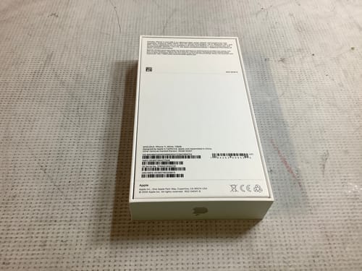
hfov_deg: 58.4
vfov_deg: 45.4
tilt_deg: -51.4
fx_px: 324
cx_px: 181
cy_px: 136
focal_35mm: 31
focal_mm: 3.3
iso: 80
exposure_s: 1/50
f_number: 2.4
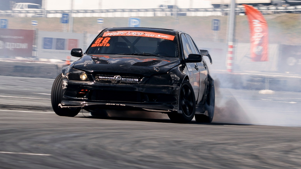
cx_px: 179
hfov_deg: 4.2
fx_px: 4087
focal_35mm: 512
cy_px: 96
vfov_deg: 2.4
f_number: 9
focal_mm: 130
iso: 100
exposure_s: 1/125
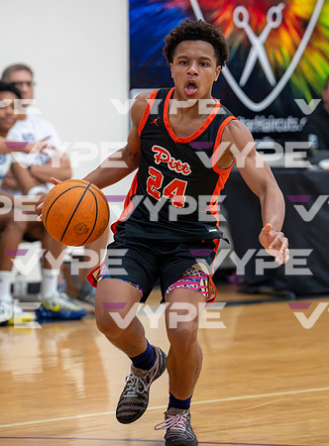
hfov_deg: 5.8
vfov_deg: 7.8
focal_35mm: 254
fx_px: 3250
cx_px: 169
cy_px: 192
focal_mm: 150
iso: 10000
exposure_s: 1/1000
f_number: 3.2
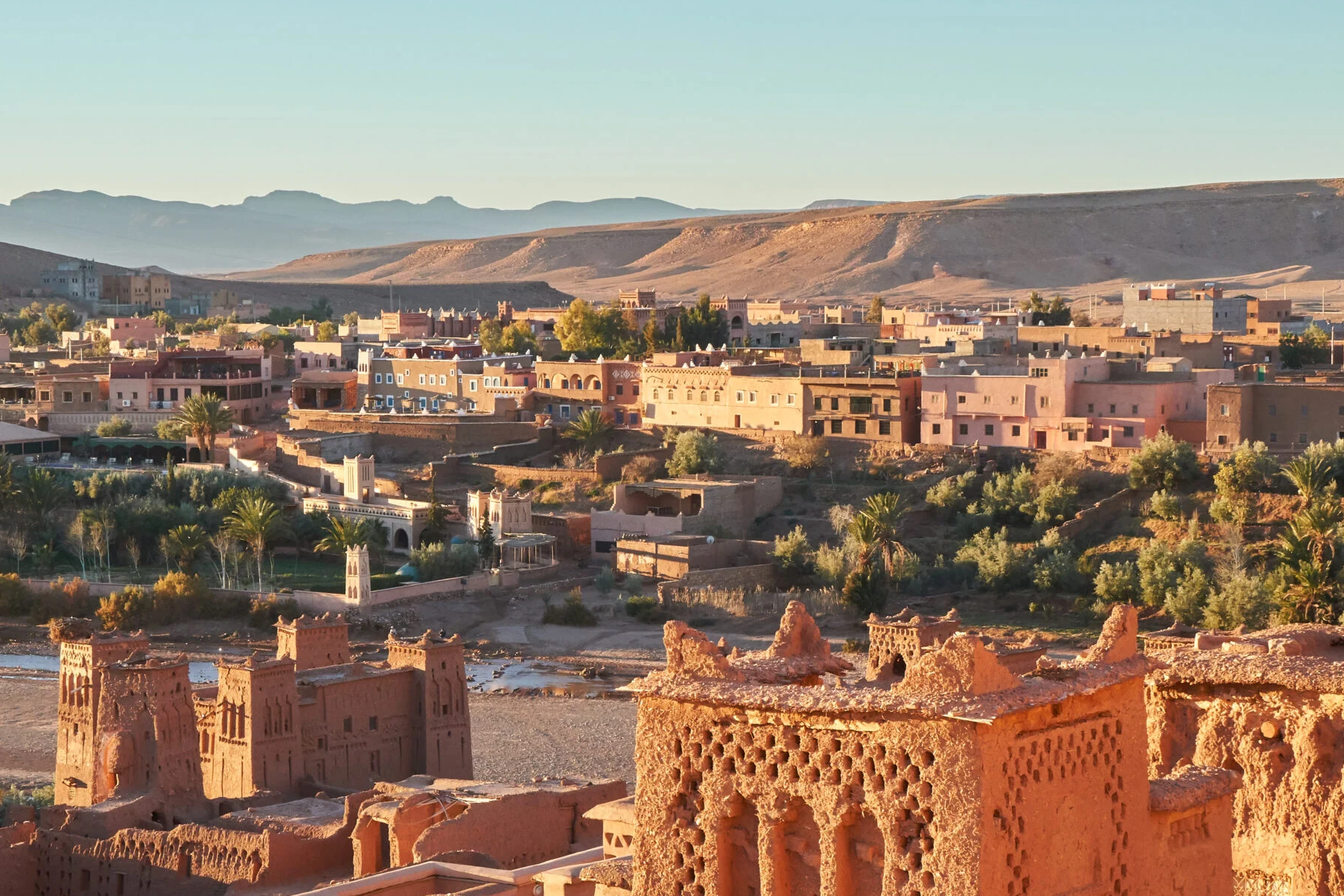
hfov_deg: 25.7
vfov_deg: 17.3
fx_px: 2938
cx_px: 557
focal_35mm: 79
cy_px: 550
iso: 800
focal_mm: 37
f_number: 13
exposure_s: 1/200
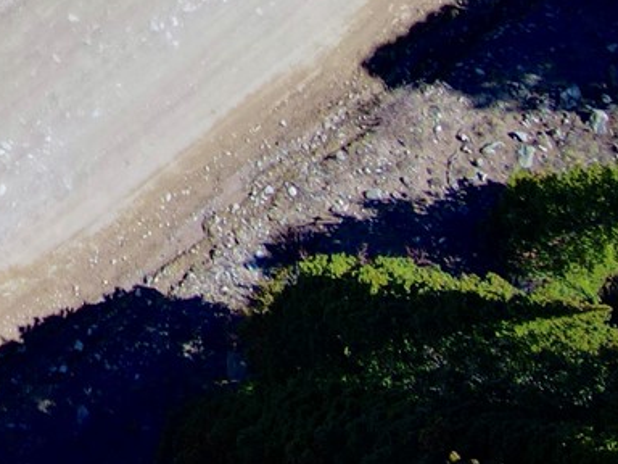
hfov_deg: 16.3
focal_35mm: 100
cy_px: -367
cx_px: -510
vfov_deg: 13.3
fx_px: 1785
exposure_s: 1/400
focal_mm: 4.5
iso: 100
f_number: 2.8
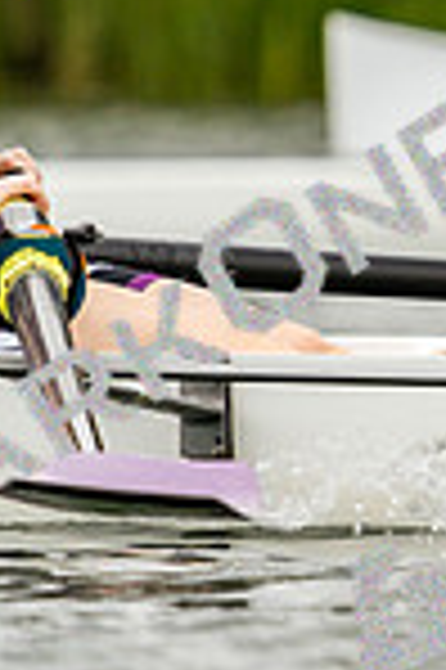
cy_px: 43
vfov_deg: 1.1
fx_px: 35760
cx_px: 1266
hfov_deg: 0.7
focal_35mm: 1920
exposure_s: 1/2000
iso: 250
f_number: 6.3
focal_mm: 493
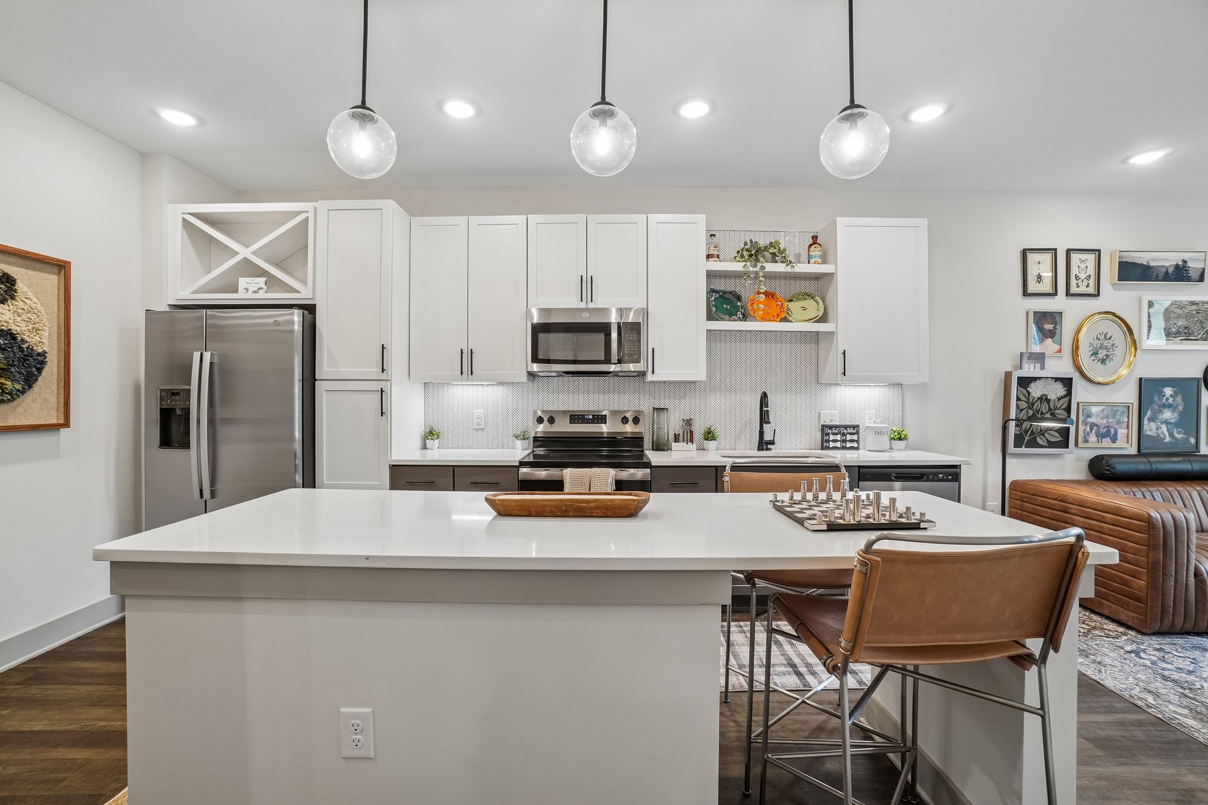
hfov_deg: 100.4
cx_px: 604
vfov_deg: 77.3
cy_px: 402
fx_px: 503
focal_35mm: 15
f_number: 8
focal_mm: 10
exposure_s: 1/13
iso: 400
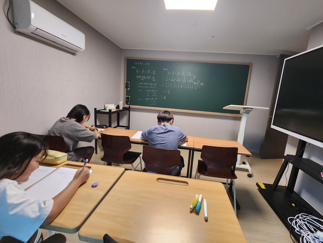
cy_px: 114
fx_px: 131
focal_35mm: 14
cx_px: 167
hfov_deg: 102.0
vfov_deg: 85.6
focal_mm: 1.74
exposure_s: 1/60
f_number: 2.2
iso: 250
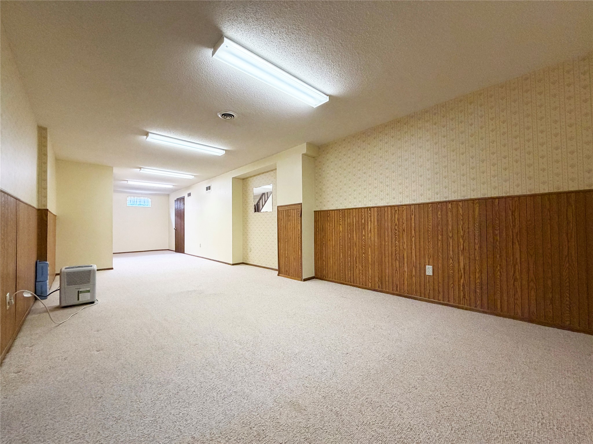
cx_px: 296
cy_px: 222
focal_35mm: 14
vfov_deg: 85.7
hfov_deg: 102.1
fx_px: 240
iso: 320
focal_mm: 2.22
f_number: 2.2
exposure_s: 1/60
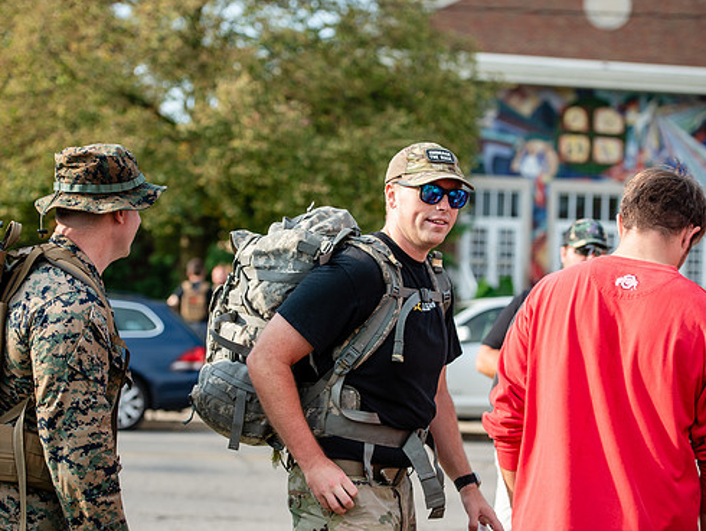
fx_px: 1857
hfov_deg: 21.5
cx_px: 395
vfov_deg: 16.3
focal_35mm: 91
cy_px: 263
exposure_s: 1/640
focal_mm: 80
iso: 125
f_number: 3.5
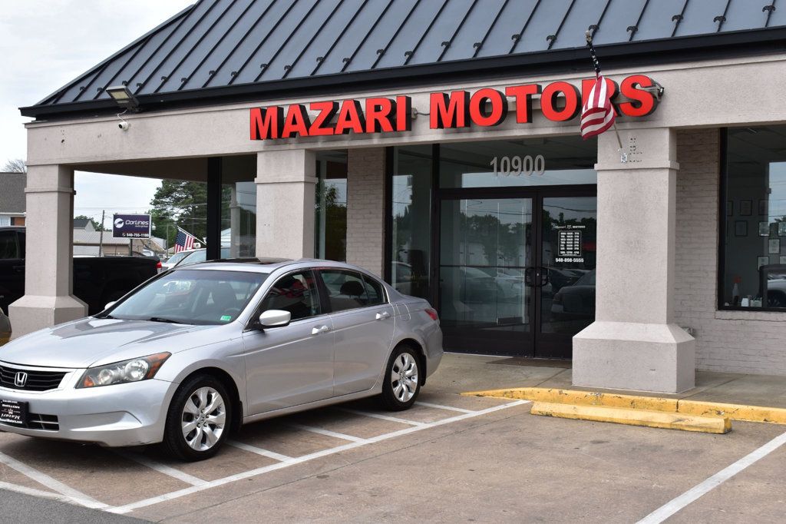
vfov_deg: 28.1
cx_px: 393
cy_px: 262
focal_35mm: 48
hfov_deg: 41.1
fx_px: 1048
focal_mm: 32
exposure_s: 1/500
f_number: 11
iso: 400
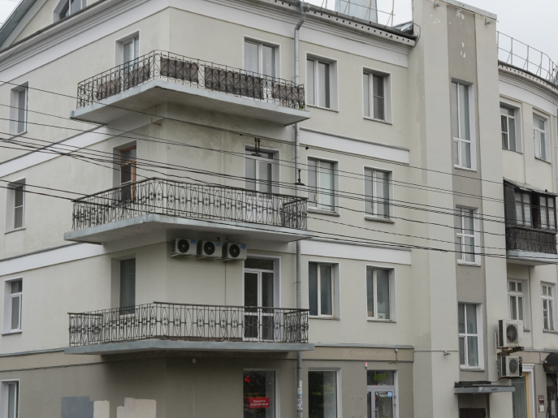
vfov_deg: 20.7
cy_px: 222
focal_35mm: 71
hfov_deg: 27.2
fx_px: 1144
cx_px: 372
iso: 500
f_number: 4.5
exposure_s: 1/160
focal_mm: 26
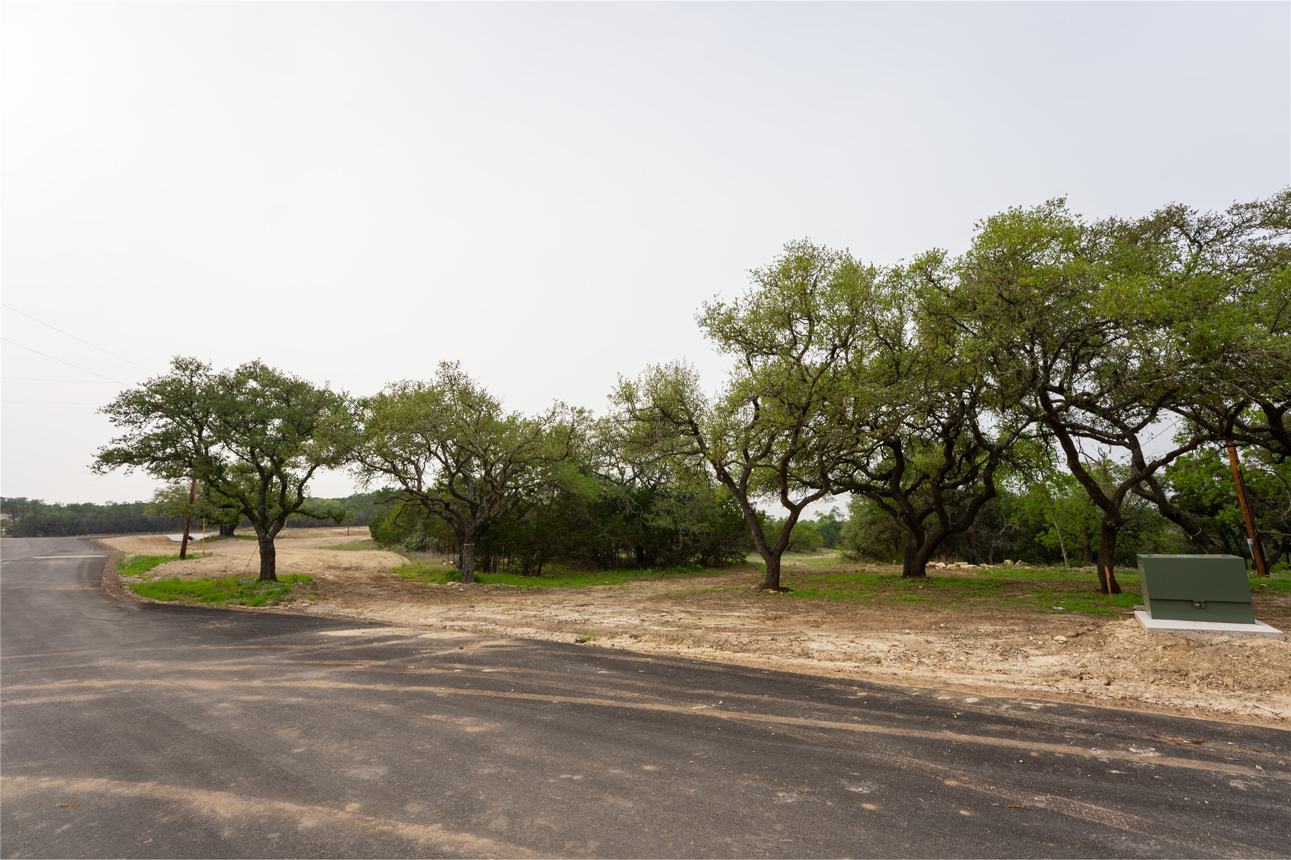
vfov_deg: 81.2
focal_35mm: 14
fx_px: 502
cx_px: 646
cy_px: 430
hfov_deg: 104.3
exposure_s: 1/640
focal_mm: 14
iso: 100
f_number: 10
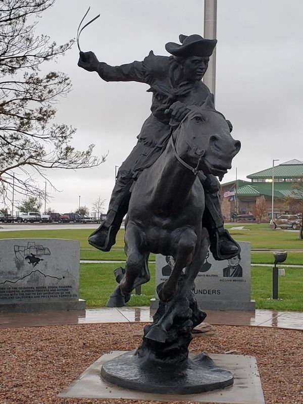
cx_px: 152
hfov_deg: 53.1
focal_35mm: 26
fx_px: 303
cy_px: 202
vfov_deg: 67.3
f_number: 2.4
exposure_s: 1/120
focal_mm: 4.3
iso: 100
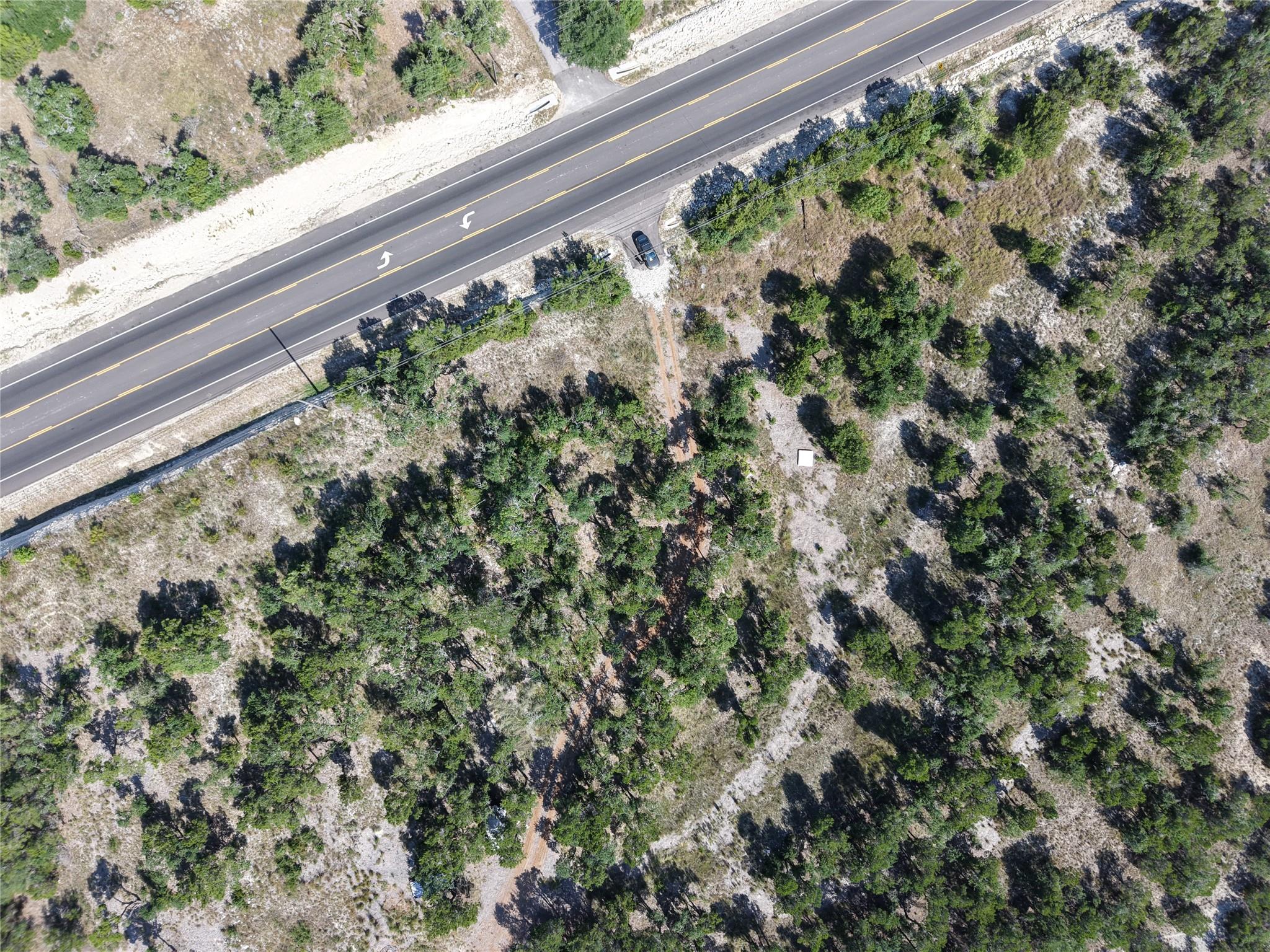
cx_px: 635
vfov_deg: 56.8
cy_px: 476
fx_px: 881
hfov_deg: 71.6
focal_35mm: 24
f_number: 1.8
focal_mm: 8.67
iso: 180
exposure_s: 1/2500
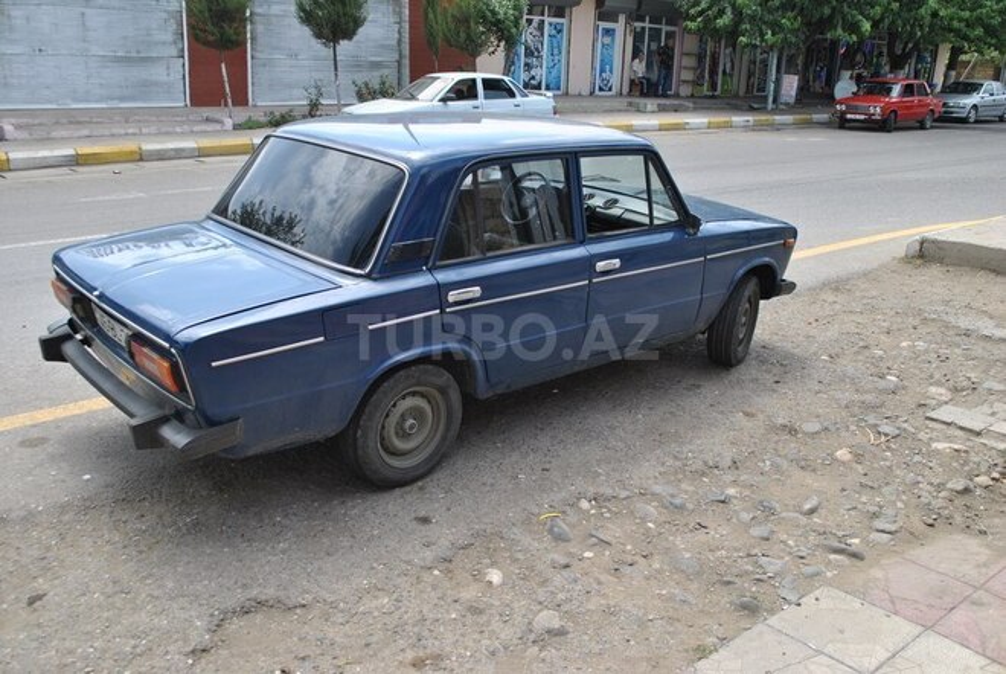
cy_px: 337
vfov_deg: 40.1
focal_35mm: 33
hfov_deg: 57.2
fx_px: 923
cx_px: 503
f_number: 6.3
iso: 100
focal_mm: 22
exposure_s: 1/160
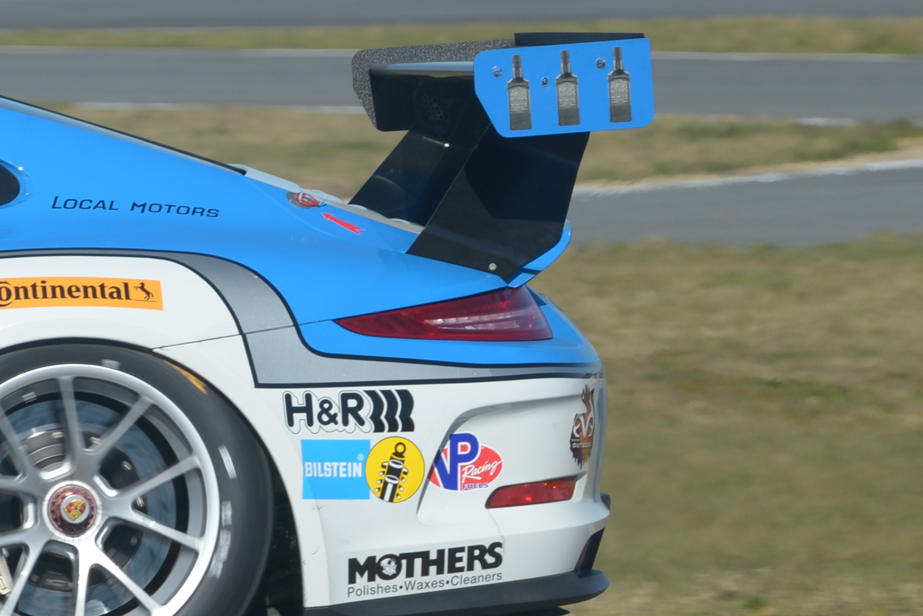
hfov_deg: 3.4
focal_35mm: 608
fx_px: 15593
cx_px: -697
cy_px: 579
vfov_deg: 2.3
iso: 200
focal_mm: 165
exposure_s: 1/800
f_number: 8
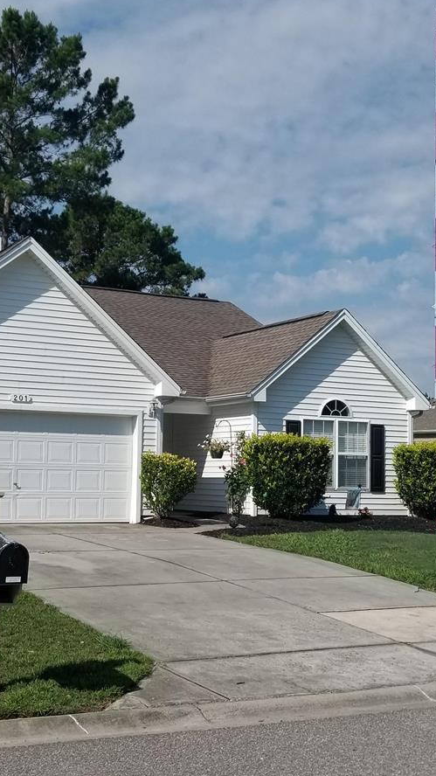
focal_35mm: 49
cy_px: 381
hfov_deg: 24.4
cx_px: 175
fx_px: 1008
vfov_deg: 42.1
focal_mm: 4.3
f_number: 1.7
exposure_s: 1/4832
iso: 50
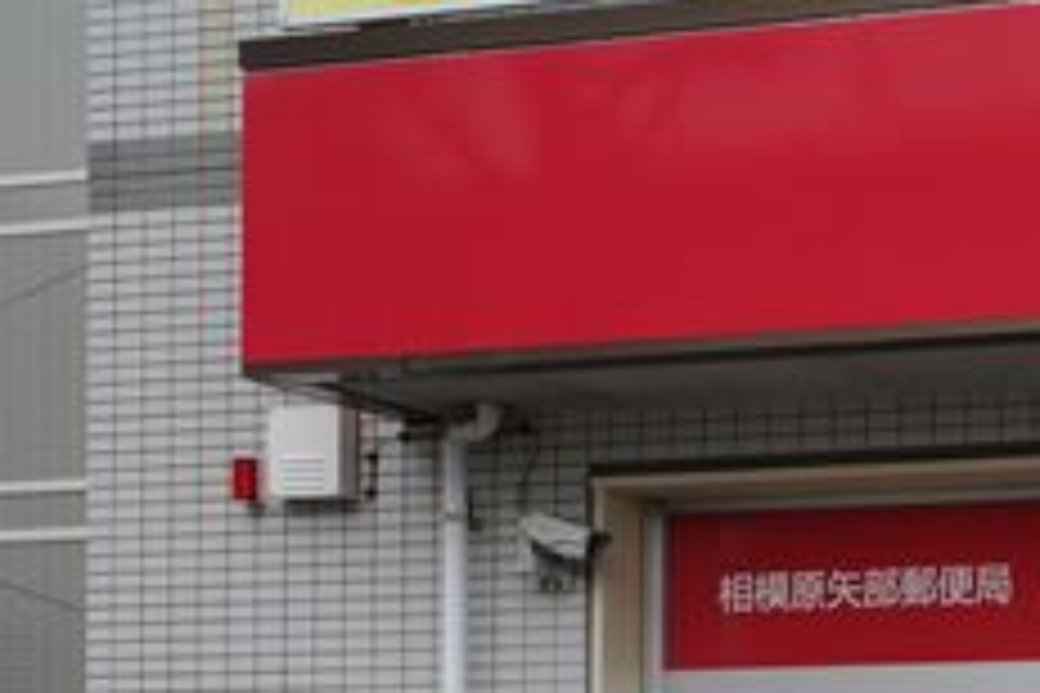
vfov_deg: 13.2
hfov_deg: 17.7
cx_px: 1765
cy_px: 1069
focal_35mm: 97
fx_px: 2802
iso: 100
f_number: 3.5
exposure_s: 1/200
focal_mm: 18.3
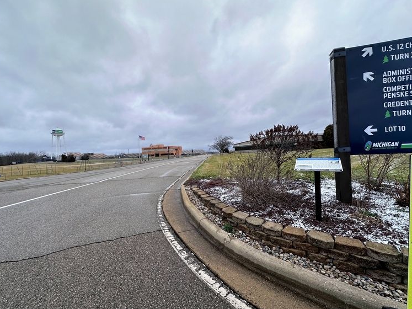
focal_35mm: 15
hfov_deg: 98.2
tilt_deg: +0.0
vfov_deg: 81.7
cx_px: 204
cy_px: 156
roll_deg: +3.0
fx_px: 179
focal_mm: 2.22
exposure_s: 1/666
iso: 40
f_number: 2.2
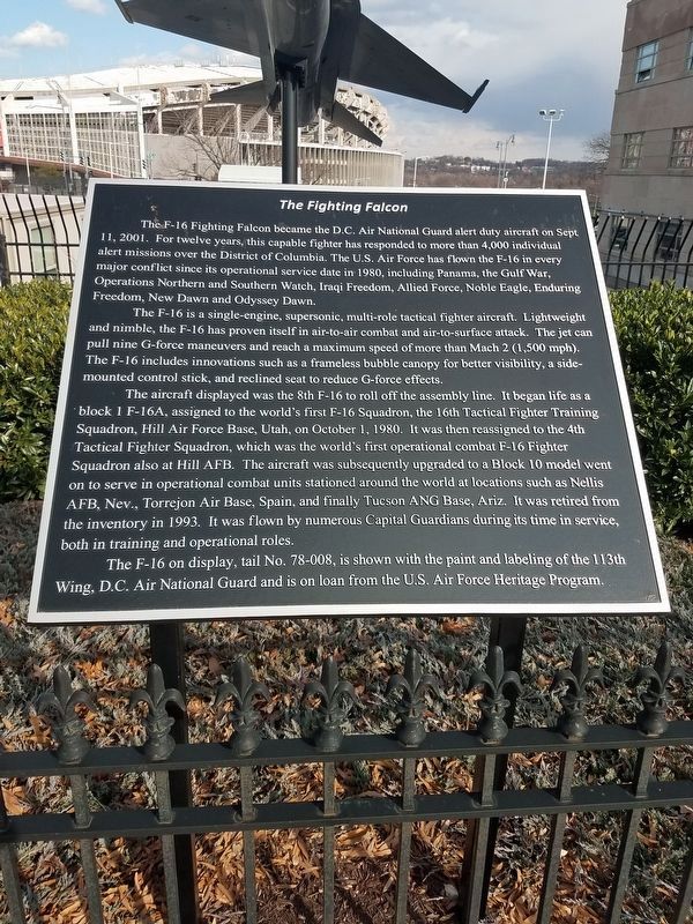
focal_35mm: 26
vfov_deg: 67.3
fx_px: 694
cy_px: 462
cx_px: 346
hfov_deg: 53.1
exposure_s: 1/1292
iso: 40
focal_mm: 4.2
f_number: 1.7
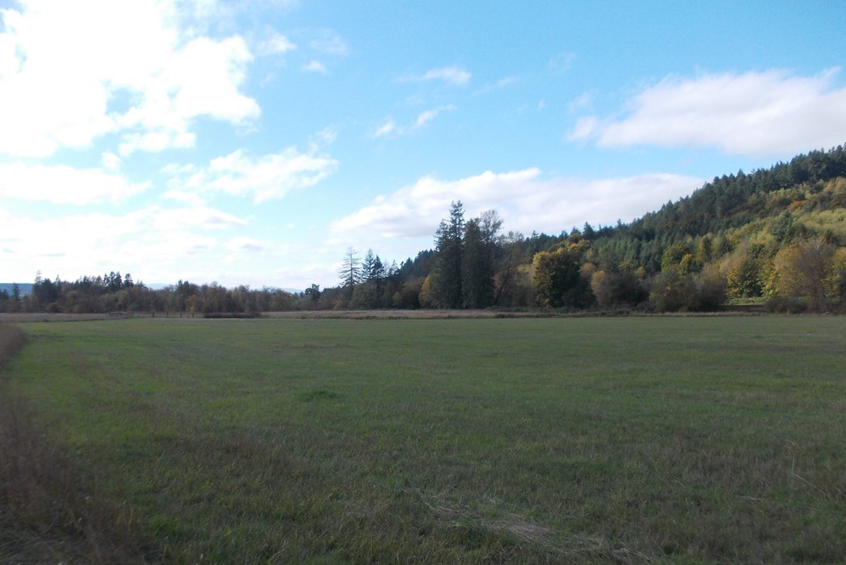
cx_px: 415
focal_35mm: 30
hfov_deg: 61.9
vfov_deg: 43.5
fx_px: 705
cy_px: 319
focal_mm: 4
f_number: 5.4
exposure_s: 1/200
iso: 80
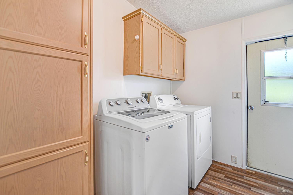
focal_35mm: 15
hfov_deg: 100.4
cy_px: 98
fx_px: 122
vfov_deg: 77.3
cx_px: 146
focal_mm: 10
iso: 100
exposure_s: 1/30
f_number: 3.5
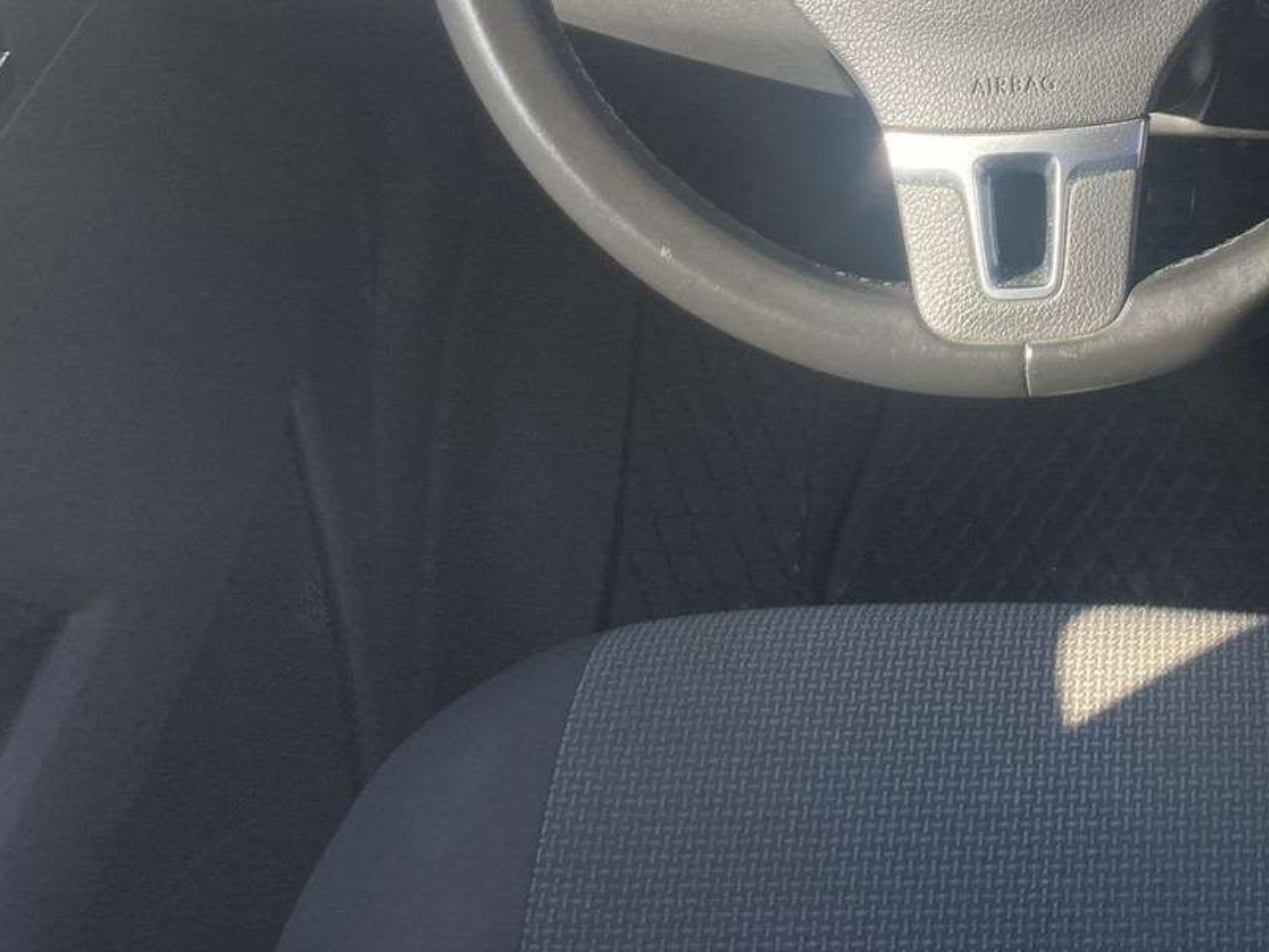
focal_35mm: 56
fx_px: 2053
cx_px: 1171
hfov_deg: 32.4
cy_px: 51
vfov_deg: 25.1
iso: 20
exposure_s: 1/163
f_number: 1.8
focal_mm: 3.99
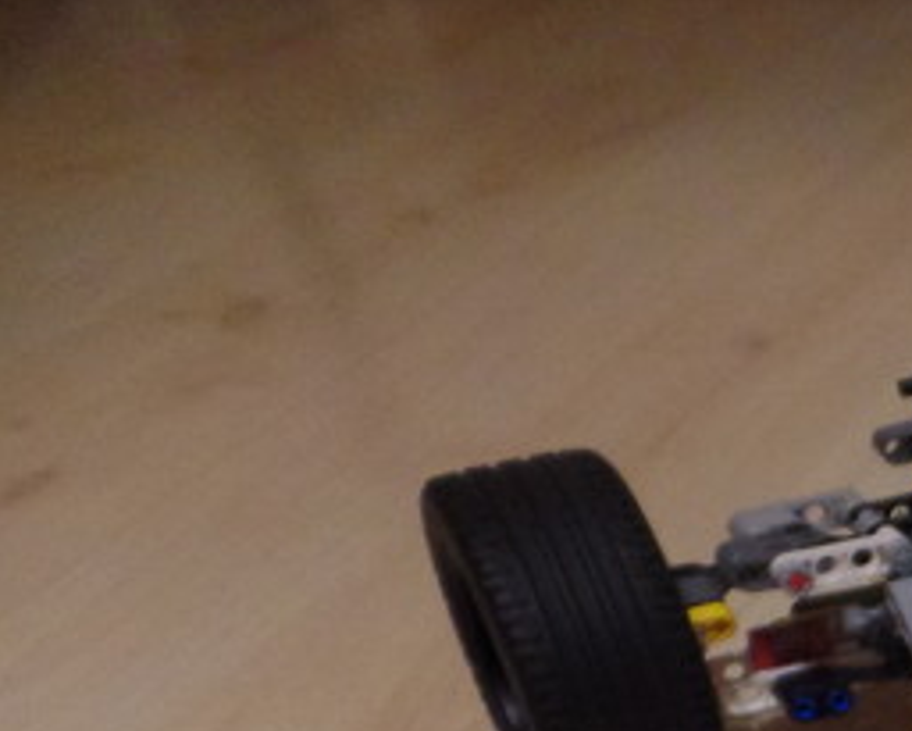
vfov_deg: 17.0
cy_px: 1186
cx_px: 1596
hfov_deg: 19.0
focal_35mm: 79
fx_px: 2133
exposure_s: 1/30
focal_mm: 4.1
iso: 400
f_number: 2.8
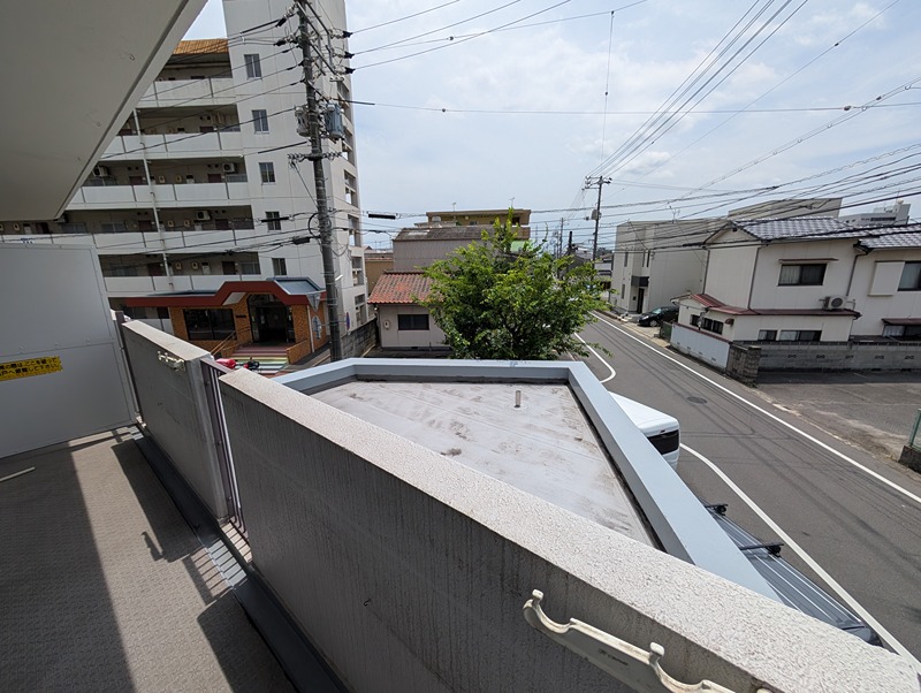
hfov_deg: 110.5
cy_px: 346
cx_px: 460
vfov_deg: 94.6
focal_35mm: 12
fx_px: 320
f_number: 1.7
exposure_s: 1/4184
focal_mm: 2.02
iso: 55
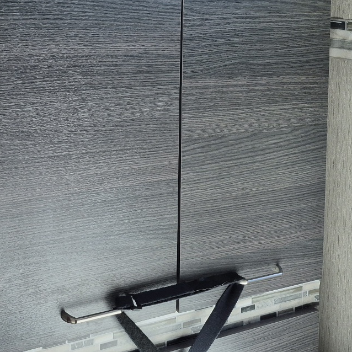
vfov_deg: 31.6
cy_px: 25
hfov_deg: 32.4
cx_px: 68
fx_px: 587
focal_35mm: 51
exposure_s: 1/182
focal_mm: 5.4
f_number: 1.8
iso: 200
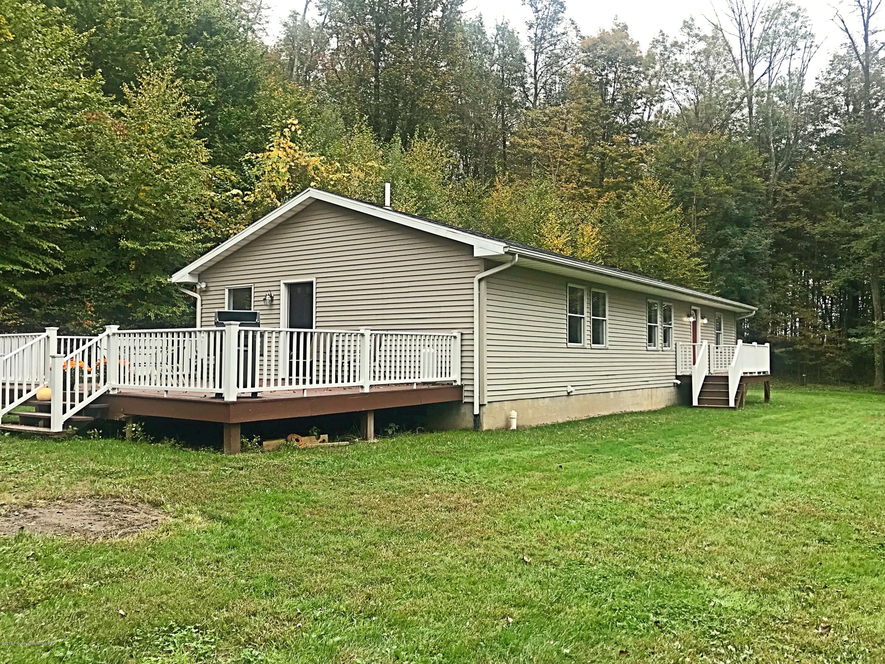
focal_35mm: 28
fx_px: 716
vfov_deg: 49.7
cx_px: 442
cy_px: 332
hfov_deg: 63.4
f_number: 1.8
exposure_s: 1/257
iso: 20
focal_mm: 3.99
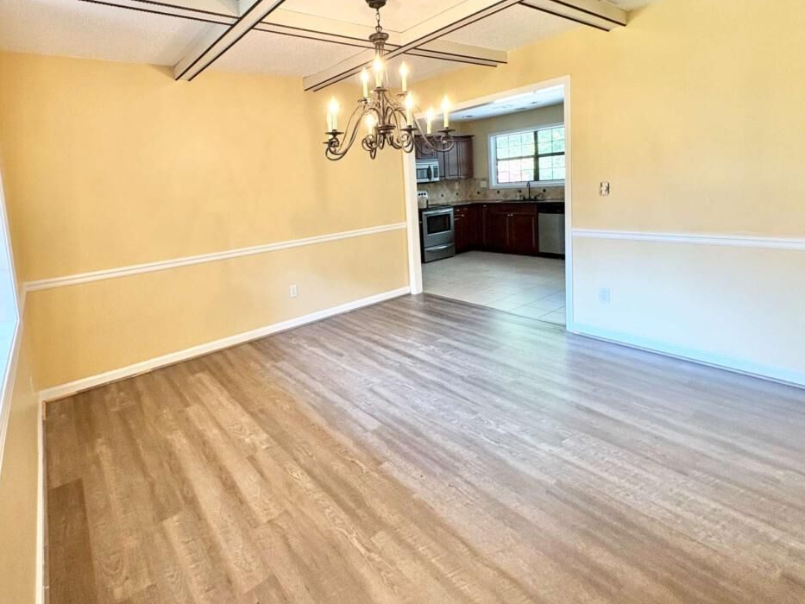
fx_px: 419
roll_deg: +4.1
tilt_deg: -5.3
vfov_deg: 70.5
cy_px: 227
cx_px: 337
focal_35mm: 18
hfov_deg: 87.0
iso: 400
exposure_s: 1/120
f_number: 2.2
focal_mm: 2.22
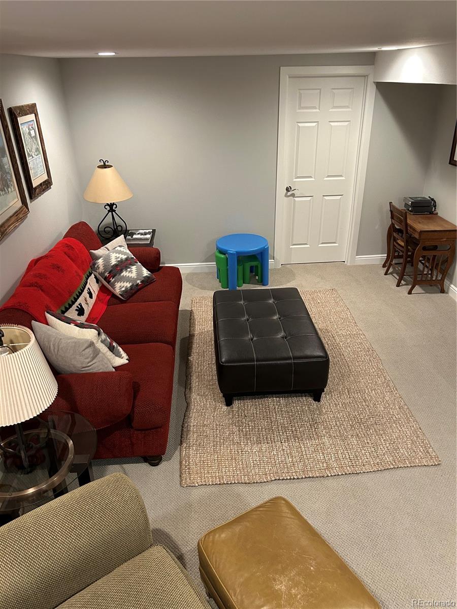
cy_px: 304
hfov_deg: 53.1
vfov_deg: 67.3
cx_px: 228
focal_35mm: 26
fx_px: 458
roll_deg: +1.7
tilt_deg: -26.2
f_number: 1.5
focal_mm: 5.7
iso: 250
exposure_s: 1/60
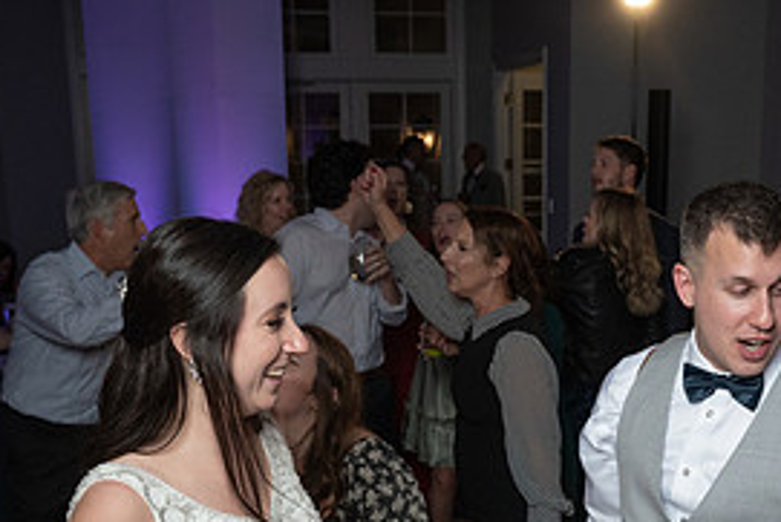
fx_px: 1302
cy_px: 532
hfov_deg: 33.1
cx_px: 516
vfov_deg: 21.8
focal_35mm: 60
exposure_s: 1/200
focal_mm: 28
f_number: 5.6
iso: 2000
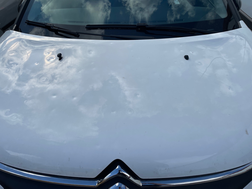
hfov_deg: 67.3
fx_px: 189
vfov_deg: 53.1
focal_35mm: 26
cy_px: 94
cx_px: 126
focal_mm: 4.2
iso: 32
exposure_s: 1/4464
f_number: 1.6
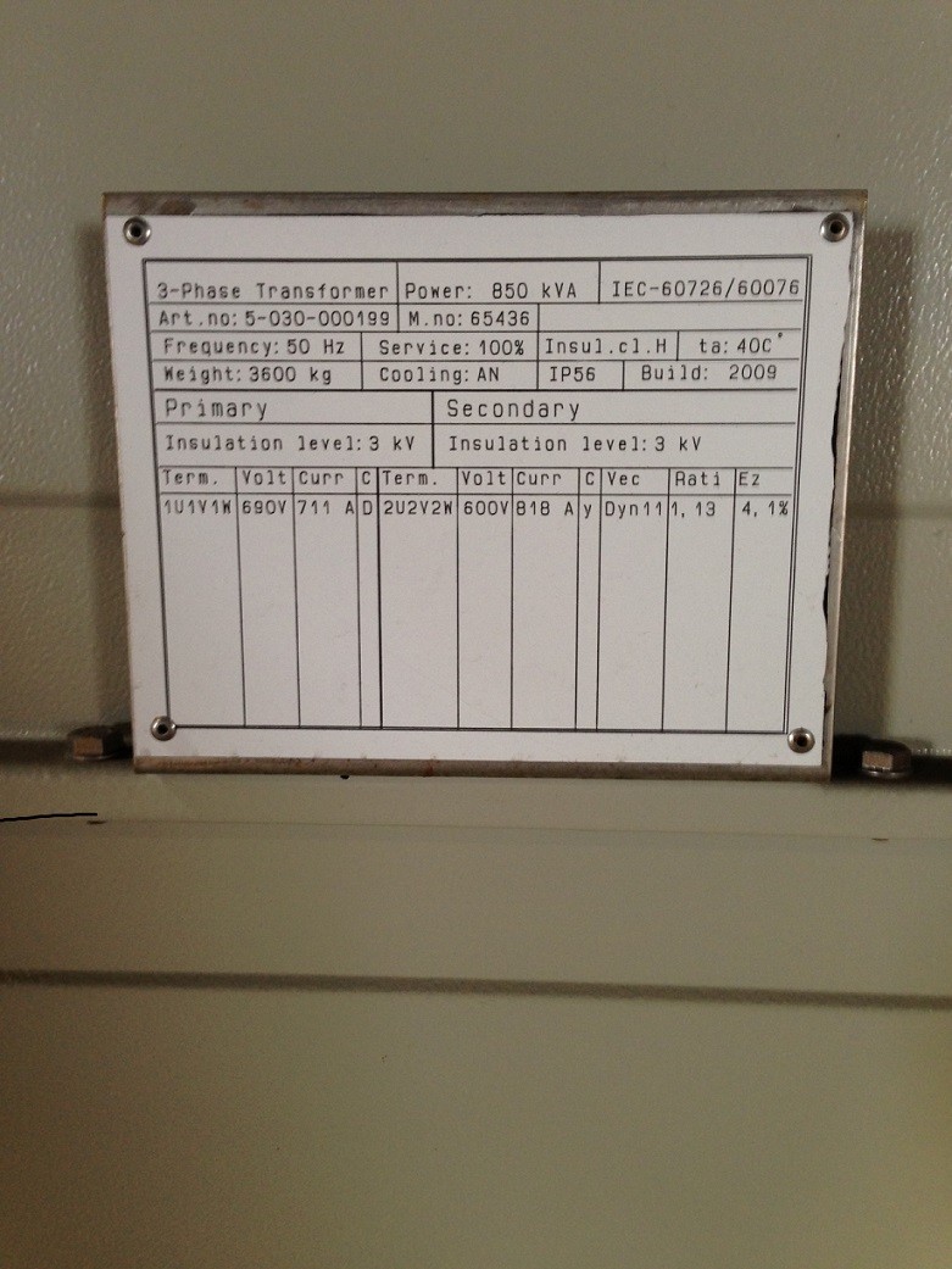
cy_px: 634
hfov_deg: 43.0
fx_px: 1210
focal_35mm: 33
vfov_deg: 55.3
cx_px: 476
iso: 100
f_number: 2.4
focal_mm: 4.13
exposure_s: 1/20
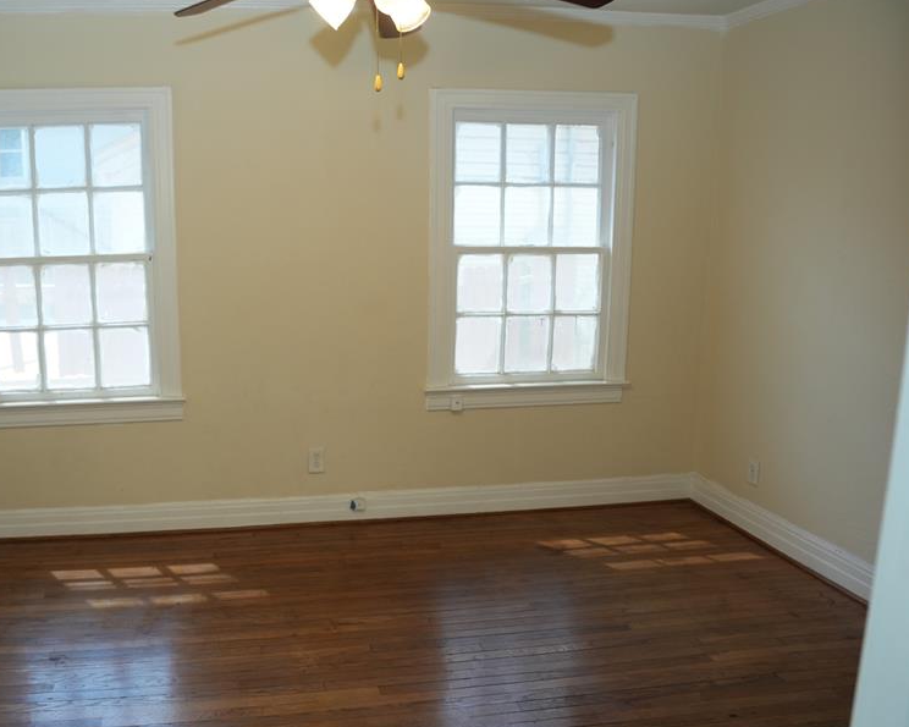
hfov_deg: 55.9
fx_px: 834
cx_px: 299
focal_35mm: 31
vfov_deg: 47.1
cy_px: 390
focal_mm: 24
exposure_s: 1/160
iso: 800
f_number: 4
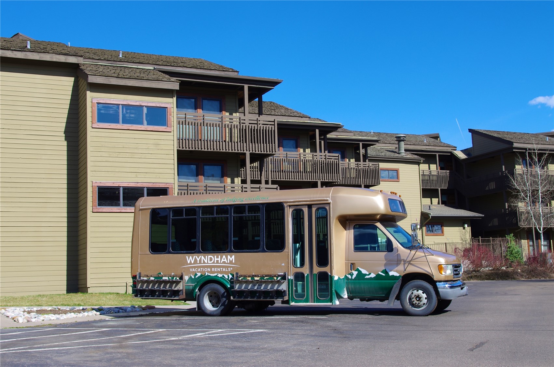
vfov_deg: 27.4
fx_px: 752
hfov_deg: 40.4
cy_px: 184
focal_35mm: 49
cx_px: 277
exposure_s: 1/100
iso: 100
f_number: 11
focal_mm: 32.5
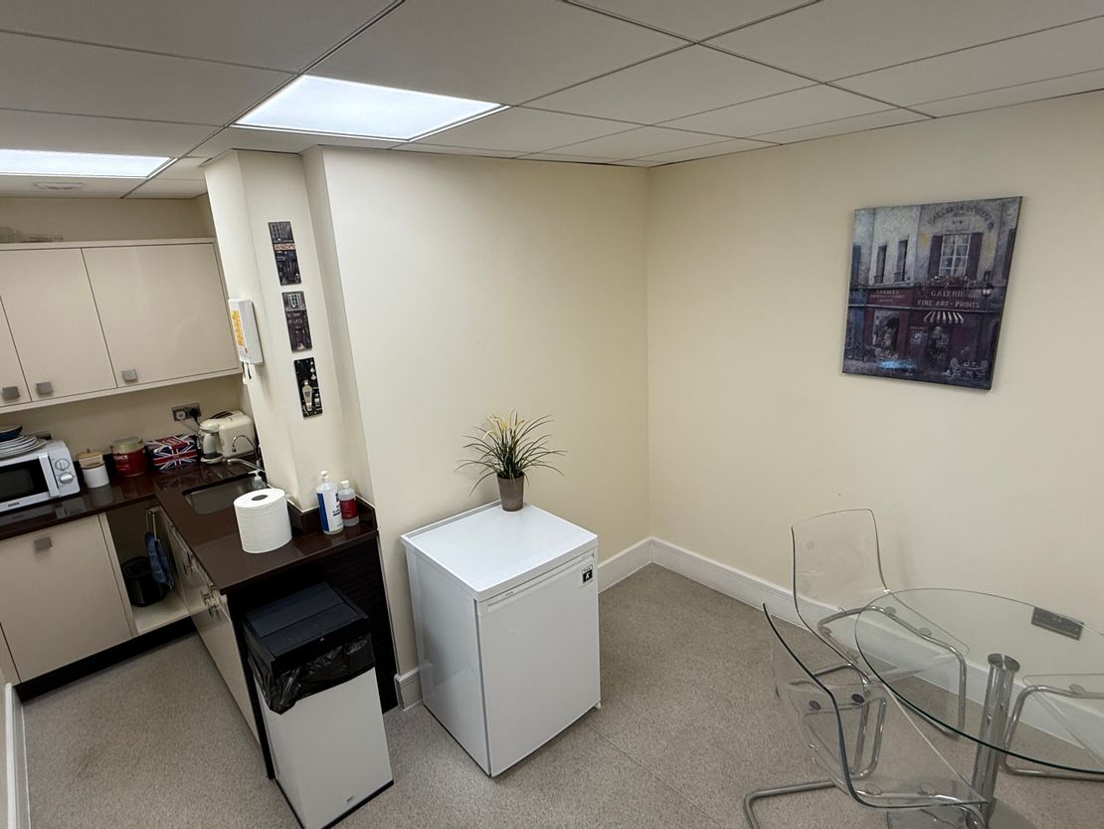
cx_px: 552
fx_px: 447
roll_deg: +3.5
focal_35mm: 14
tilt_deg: -15.0
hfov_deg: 102.1
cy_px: 414
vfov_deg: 85.7
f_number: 2.2
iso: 64
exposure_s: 1/100
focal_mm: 2.22
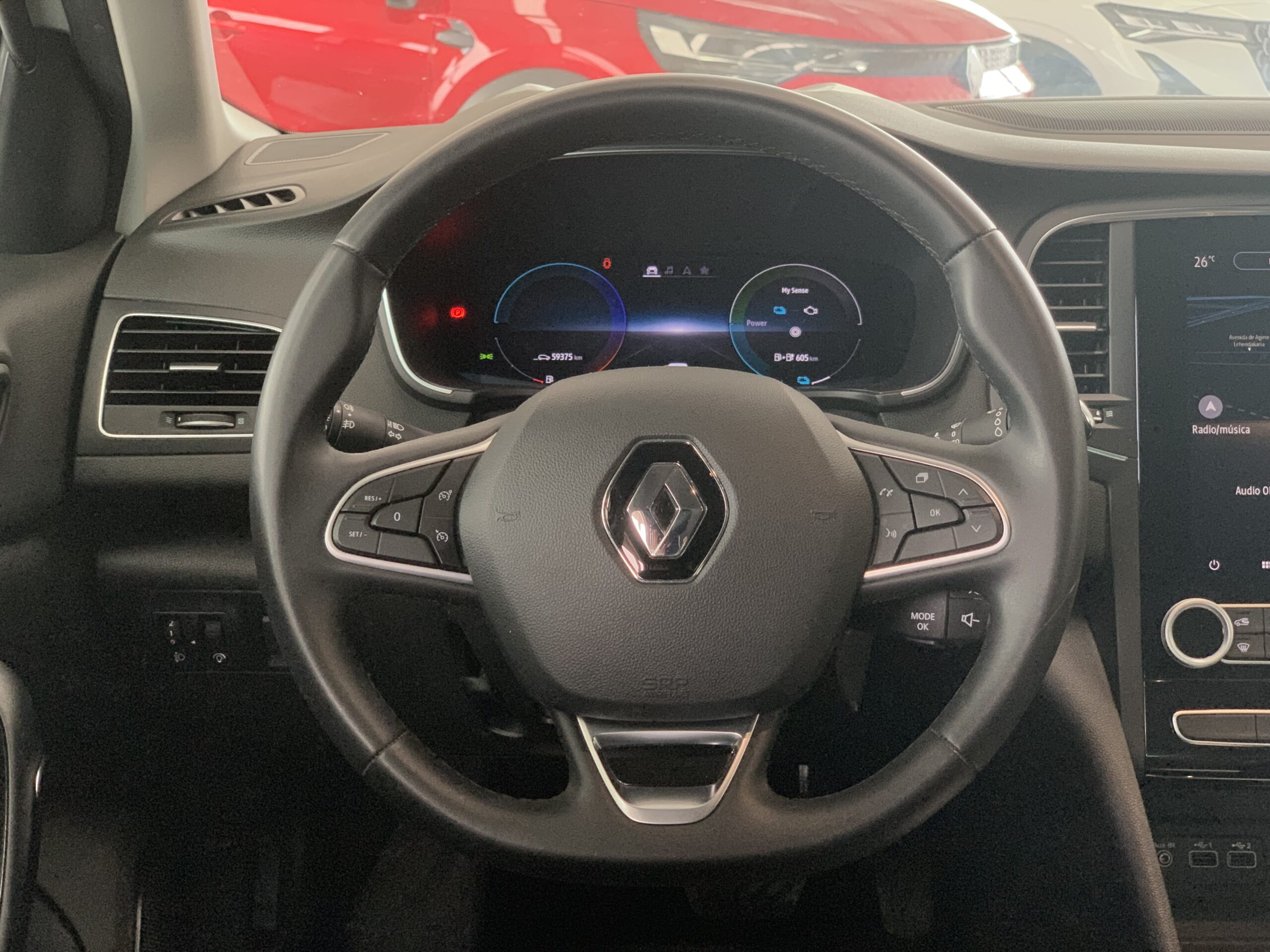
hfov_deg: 36.8
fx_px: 1908
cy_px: 476
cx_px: 635
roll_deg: -0.6
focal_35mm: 52
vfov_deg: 28.0
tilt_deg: -15.6
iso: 500
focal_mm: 6
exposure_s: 1/50
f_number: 2.4
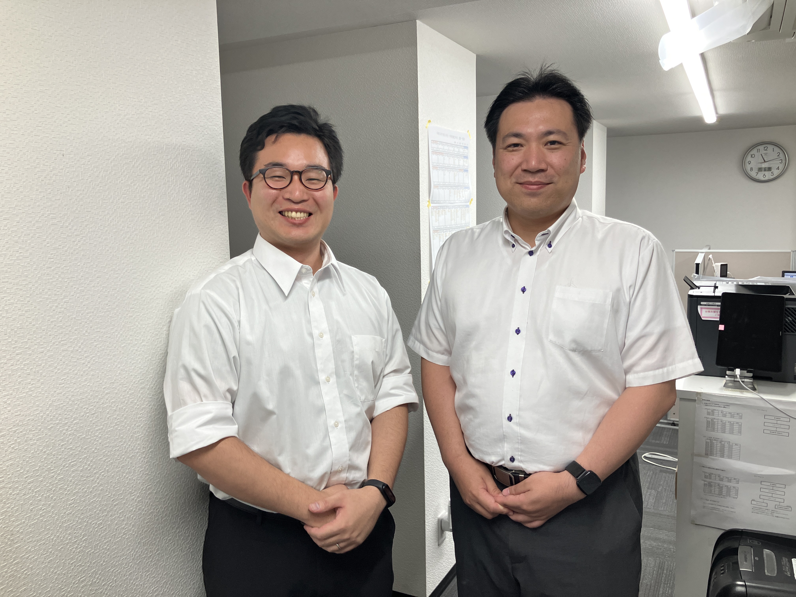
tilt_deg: -8.3
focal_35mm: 28
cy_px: 298
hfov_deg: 63.4
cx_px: 398
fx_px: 644
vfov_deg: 49.7
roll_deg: +0.8
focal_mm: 3.99
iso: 64
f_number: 1.8
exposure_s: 1/100
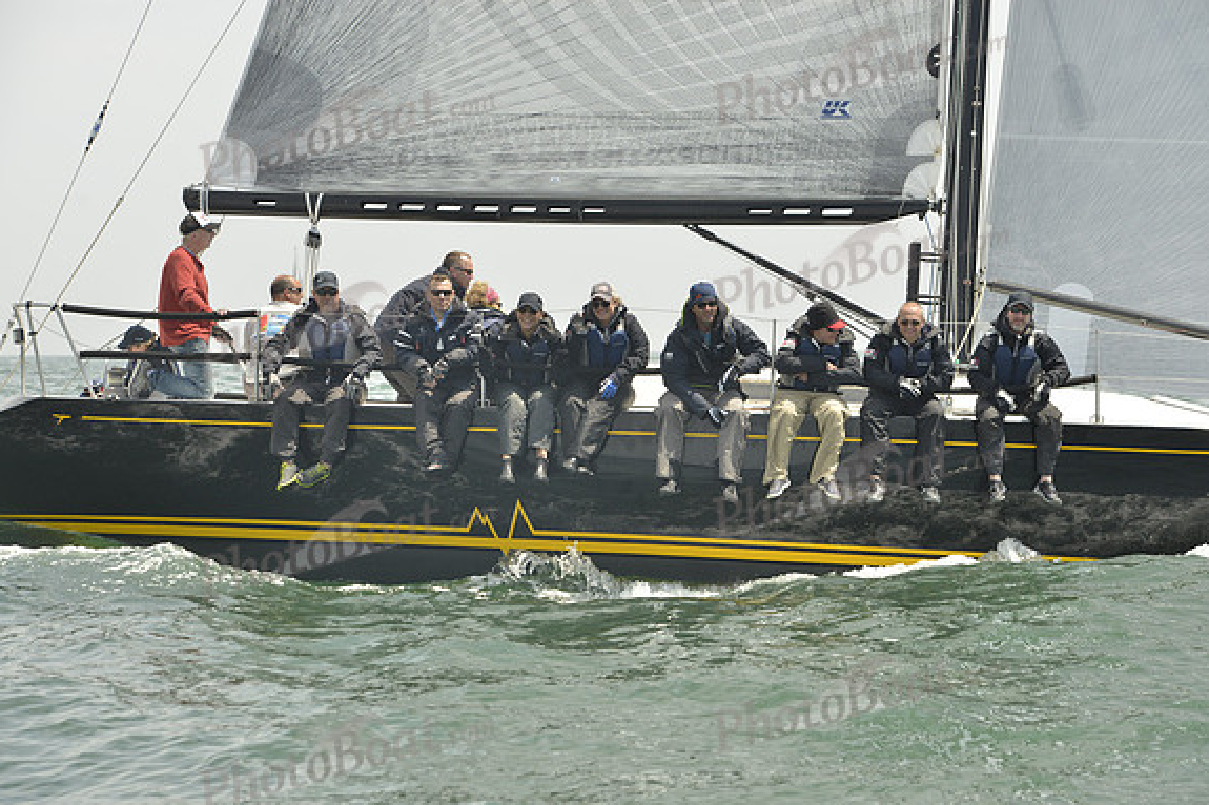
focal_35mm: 113
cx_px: 606
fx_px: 3794
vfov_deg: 12.1
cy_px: 405
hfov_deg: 18.1
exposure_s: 1/1250
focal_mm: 112
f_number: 8
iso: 560
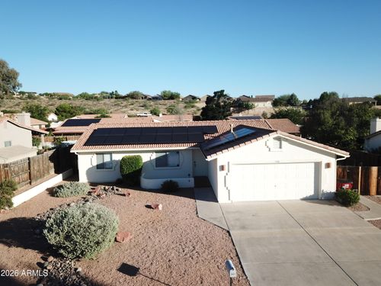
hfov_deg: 67.3
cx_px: 190
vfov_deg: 53.1
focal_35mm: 26
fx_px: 286
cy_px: 143
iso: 100
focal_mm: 4.73
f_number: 2.2
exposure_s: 1/982
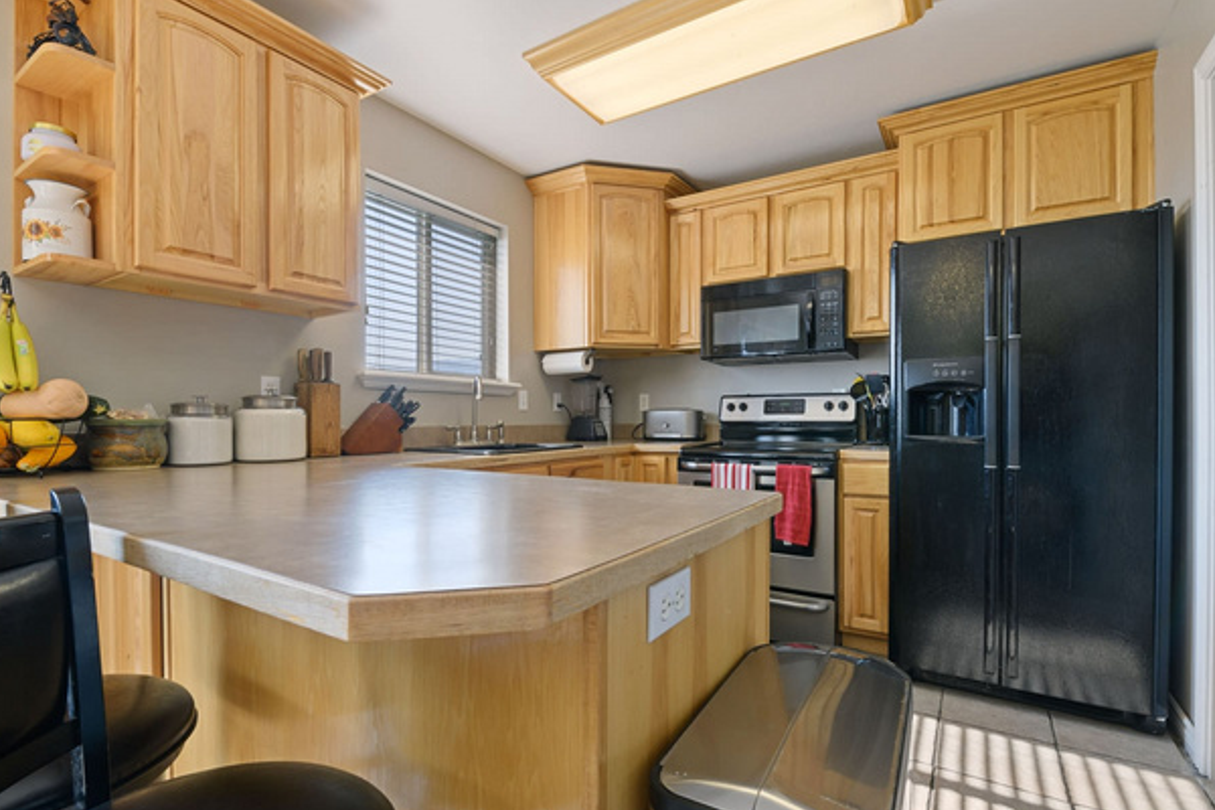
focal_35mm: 16
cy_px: 398
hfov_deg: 96.7
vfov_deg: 73.7
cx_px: 618
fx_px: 540
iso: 200
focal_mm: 15
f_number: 8
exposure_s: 1/6
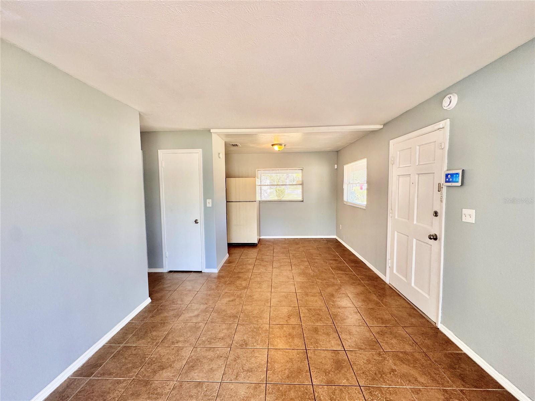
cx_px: 268
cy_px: 200
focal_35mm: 14
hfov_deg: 102.1
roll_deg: +0.4
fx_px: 216
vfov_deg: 85.7
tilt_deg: -4.7
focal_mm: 2.22
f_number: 2.2
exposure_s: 1/120
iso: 160
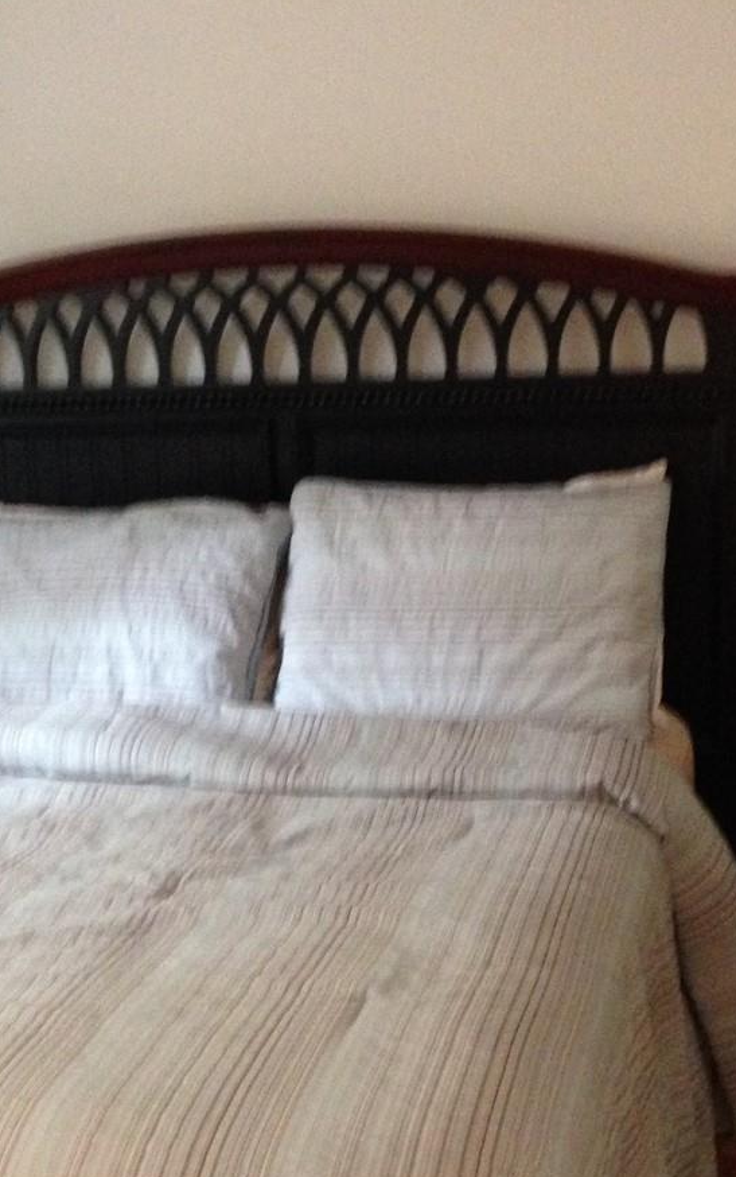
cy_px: 688
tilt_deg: -12.8
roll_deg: +1.9
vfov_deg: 31.9
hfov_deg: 20.2
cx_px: 227
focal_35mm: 64
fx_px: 2052
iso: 320
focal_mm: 4.12
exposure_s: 1/20
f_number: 2.4
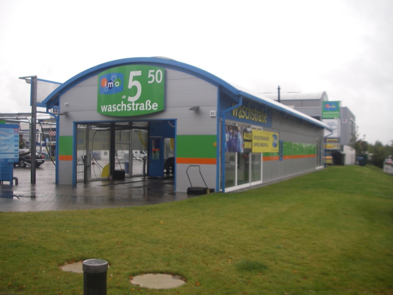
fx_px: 431
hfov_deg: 49.0
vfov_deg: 37.7
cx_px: 196
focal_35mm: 38
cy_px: 148
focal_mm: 6.3
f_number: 3.3
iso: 80
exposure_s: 1/250
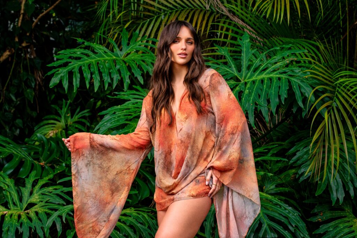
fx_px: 1190
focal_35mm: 120
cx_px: 178
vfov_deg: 11.4
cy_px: 119
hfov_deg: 17.1
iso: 400
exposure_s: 1/125
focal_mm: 120
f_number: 8
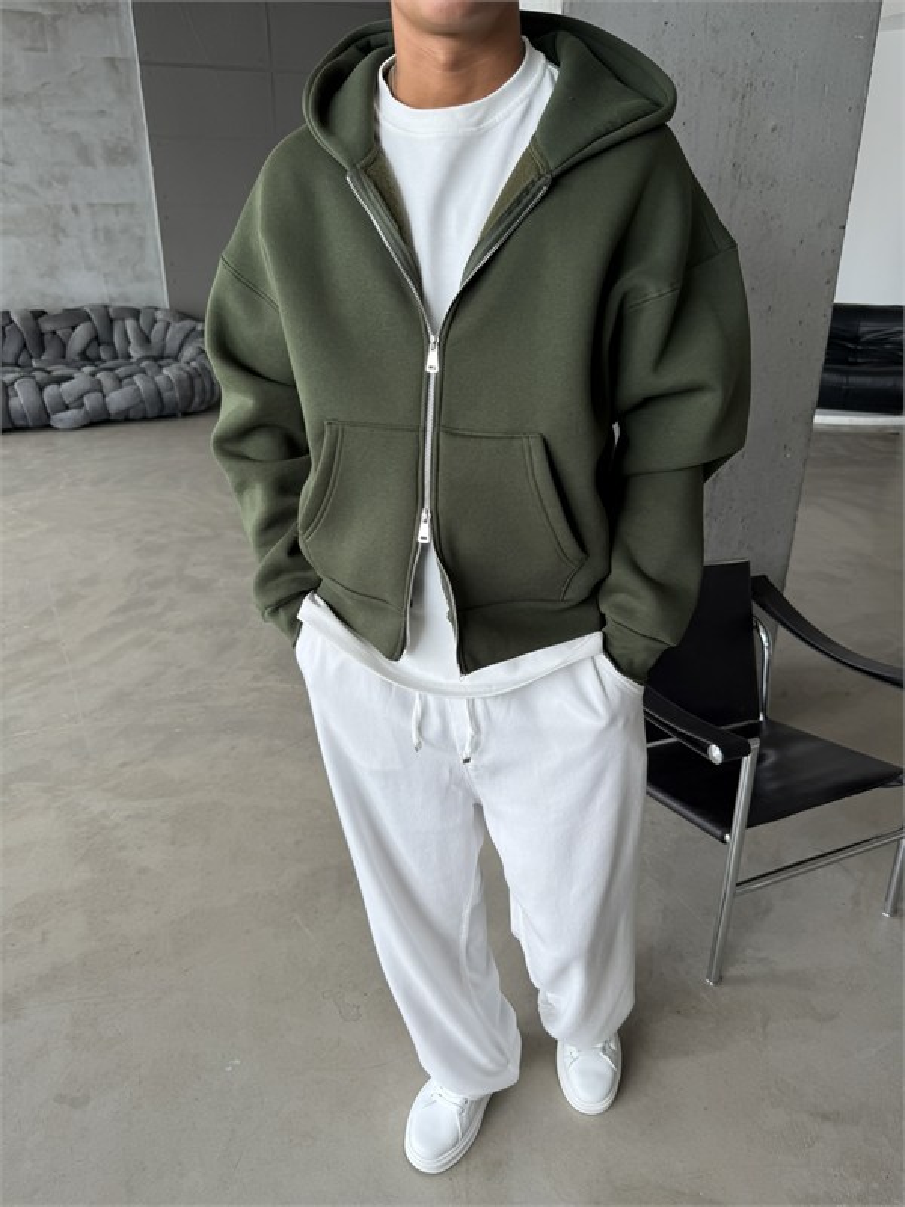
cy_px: 604
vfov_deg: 71.6
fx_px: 837
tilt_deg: -23.3
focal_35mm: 24
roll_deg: -0.2
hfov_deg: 56.8
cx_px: 452
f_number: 1.78
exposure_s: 1/121
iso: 64
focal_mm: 6.76
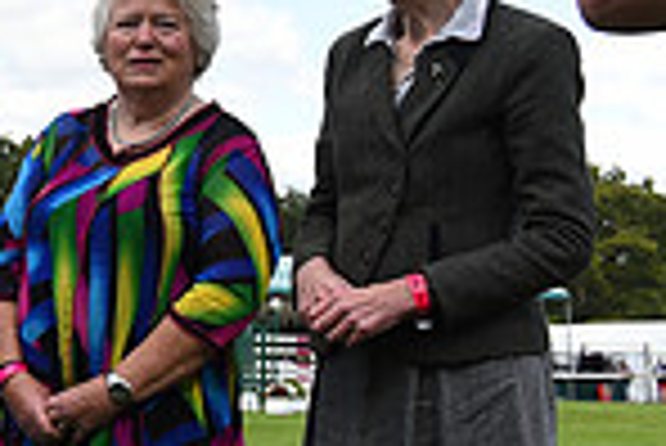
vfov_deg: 11.0
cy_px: 171
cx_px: -630
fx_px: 2315
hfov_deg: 14.0
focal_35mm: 125
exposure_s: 1/1600
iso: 640
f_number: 5.6
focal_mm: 32
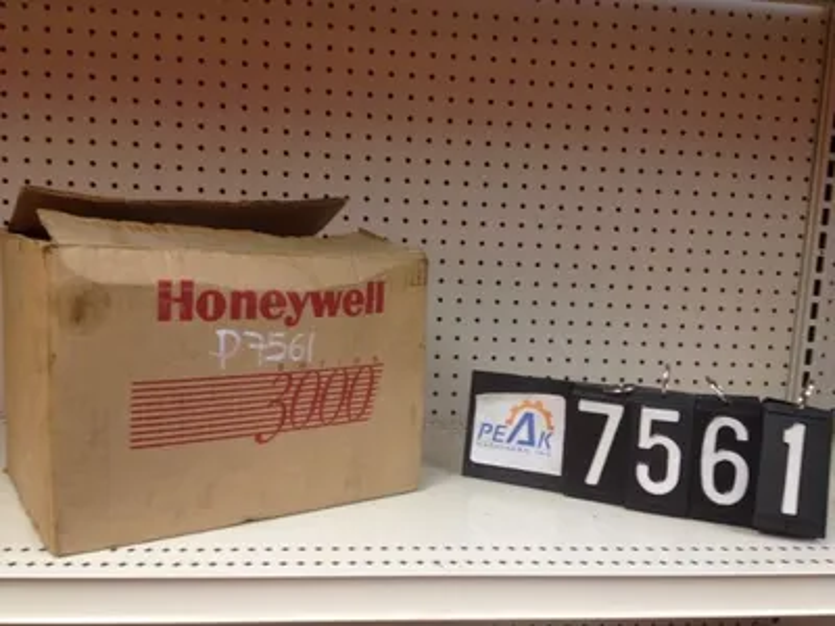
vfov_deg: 40.7
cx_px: 418
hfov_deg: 52.6
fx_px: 844
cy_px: 313
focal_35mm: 35
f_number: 2.4
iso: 50
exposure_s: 1/20
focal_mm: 4.28
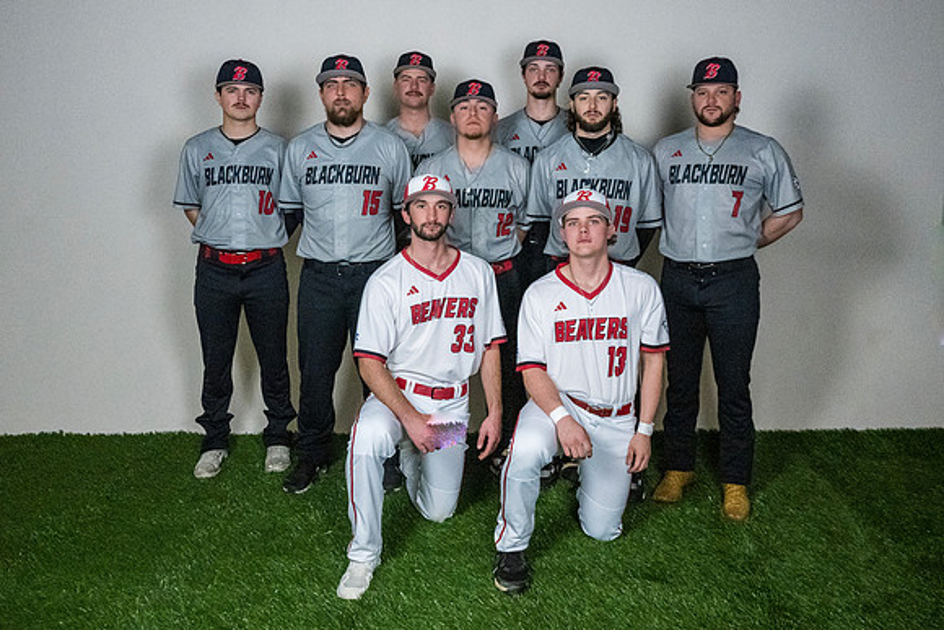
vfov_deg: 42.4
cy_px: 257
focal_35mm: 31
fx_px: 808
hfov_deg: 60.6
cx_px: 483
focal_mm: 24
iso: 6400
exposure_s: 1/400
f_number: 4.5
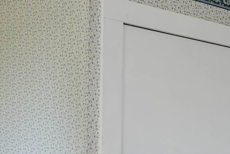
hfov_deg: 17.9
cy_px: 206
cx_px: 361
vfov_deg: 13.2
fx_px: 639
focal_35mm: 100
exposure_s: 1/60
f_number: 4
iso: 320
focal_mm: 18
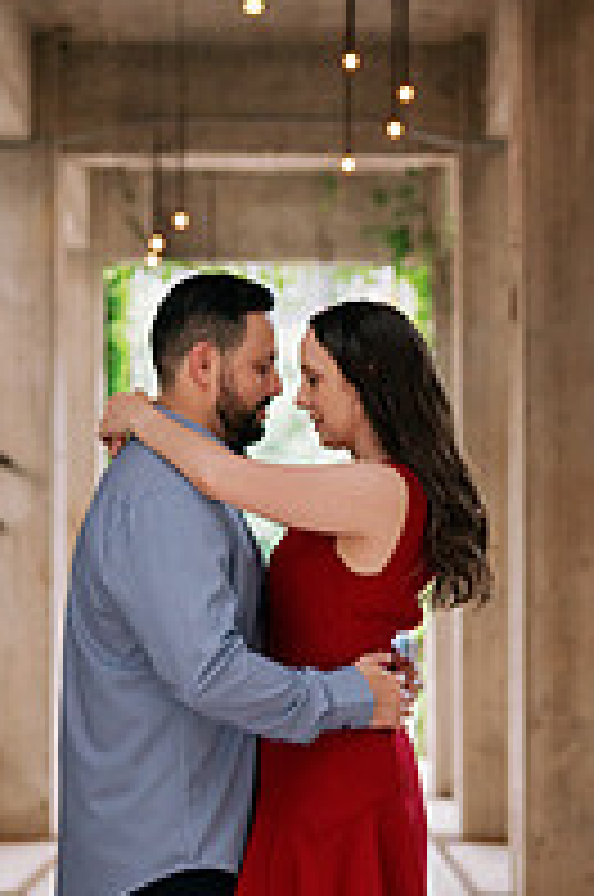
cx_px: 272
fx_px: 2806
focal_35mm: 113
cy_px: 504
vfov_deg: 18.1
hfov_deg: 12.1
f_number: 2.5
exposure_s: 1/200
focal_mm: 50
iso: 1250
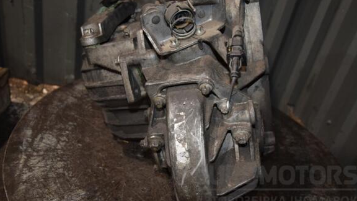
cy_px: 92
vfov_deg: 32.8
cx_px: 183
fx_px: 341
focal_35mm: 36
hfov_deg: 55.3
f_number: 5
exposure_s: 1/60
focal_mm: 22
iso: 800
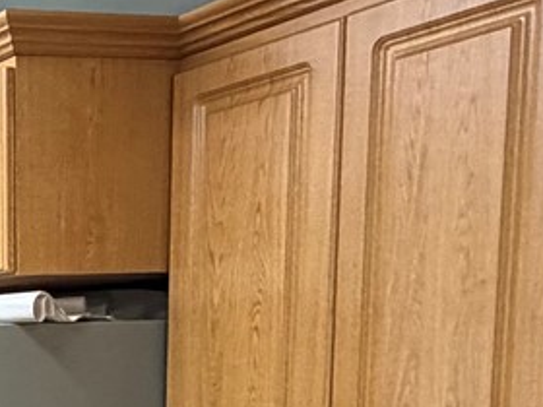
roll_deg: +1.7
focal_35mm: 80
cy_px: 539
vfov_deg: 17.2
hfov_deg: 19.3
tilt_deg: -6.7
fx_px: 1255
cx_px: -394
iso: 400
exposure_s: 1/60
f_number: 2.2
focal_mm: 2.22
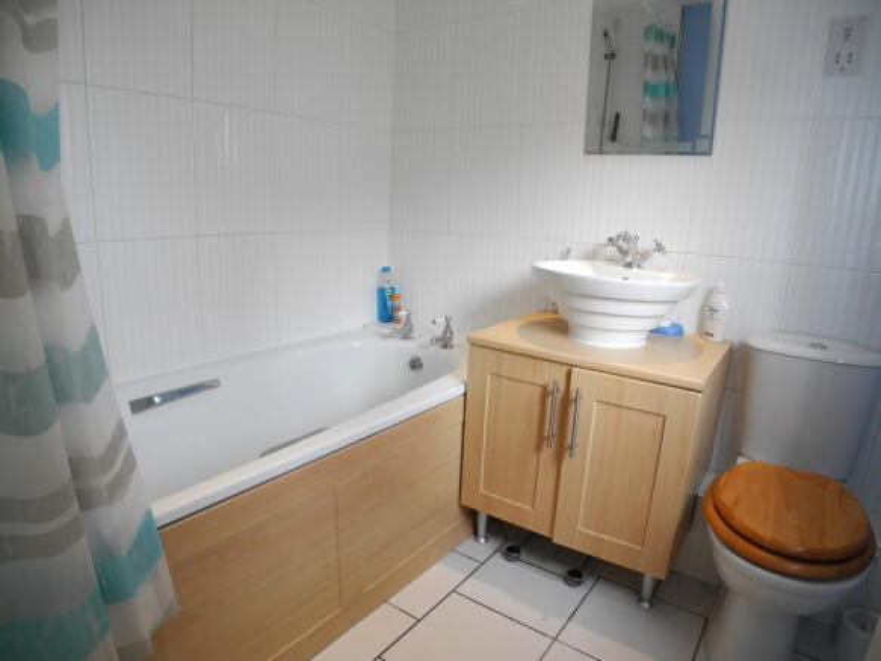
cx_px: 440
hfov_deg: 63.5
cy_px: 330
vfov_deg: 49.7
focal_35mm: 28
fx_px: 712
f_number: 2.8
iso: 116
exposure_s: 1/38.8
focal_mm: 6
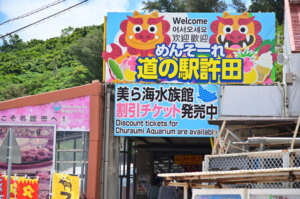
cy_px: 100
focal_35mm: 105
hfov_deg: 19.5
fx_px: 874
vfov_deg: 13.0
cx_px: 150
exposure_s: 1/640
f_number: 4
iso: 100
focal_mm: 105
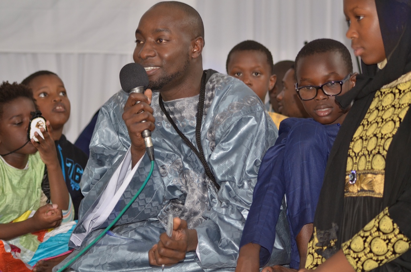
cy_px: 136
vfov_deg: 13.0
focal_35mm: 105
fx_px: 1196
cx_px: 206
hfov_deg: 19.5
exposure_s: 1/50
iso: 640
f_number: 4
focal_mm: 70
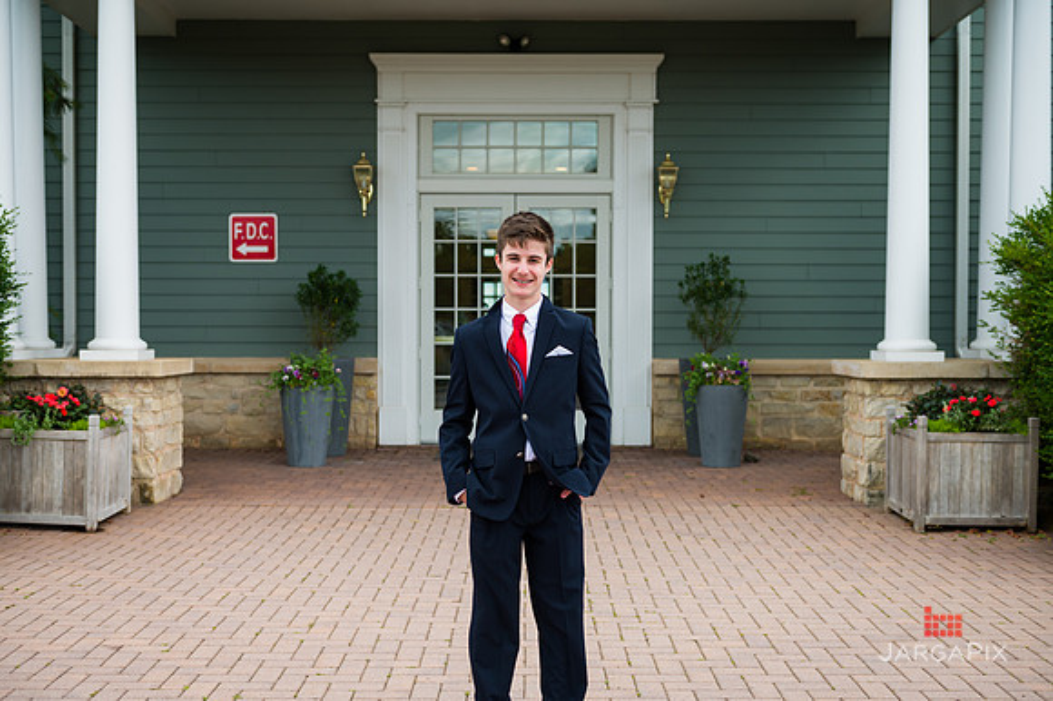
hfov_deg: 44.5
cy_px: 350
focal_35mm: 44
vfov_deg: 30.5
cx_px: 526
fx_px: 1286
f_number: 4
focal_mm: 44
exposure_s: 1/800
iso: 200
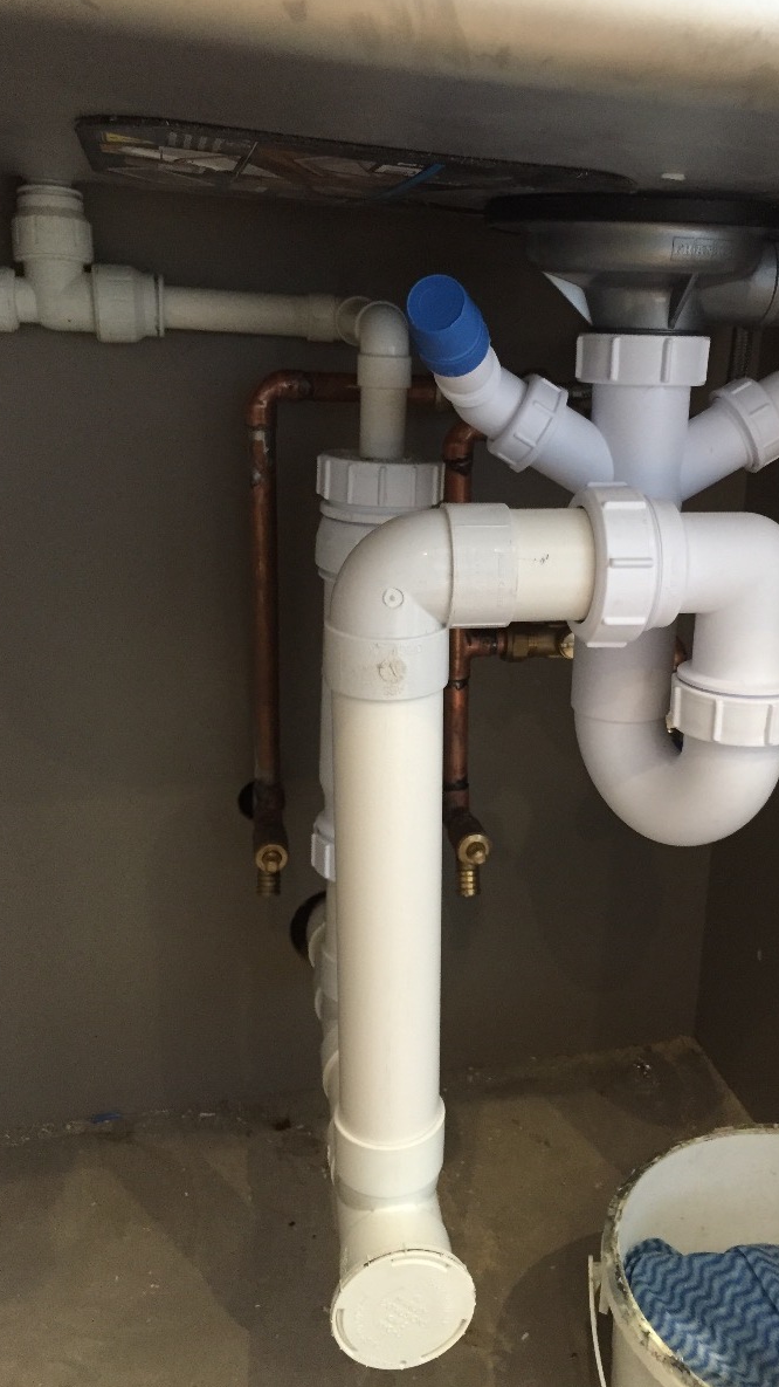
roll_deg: -2.1
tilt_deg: -16.1
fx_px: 1176
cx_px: 485
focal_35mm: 32
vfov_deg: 61.0
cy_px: 689
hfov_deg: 36.5
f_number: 2.2
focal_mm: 4.15
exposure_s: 1/33
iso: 320
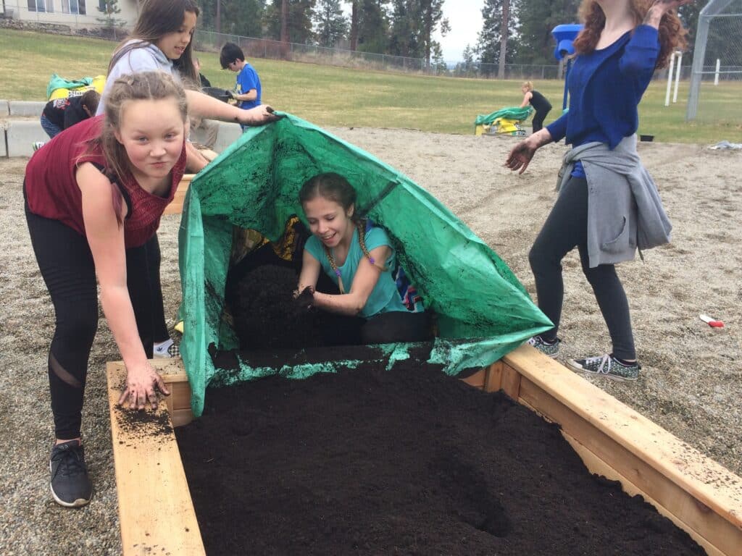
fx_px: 622
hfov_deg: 61.7
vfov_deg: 48.2
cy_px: 278
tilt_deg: -16.1
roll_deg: +0.6
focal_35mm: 29
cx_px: 371
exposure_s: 1/376
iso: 32
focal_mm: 4.15
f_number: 2.2
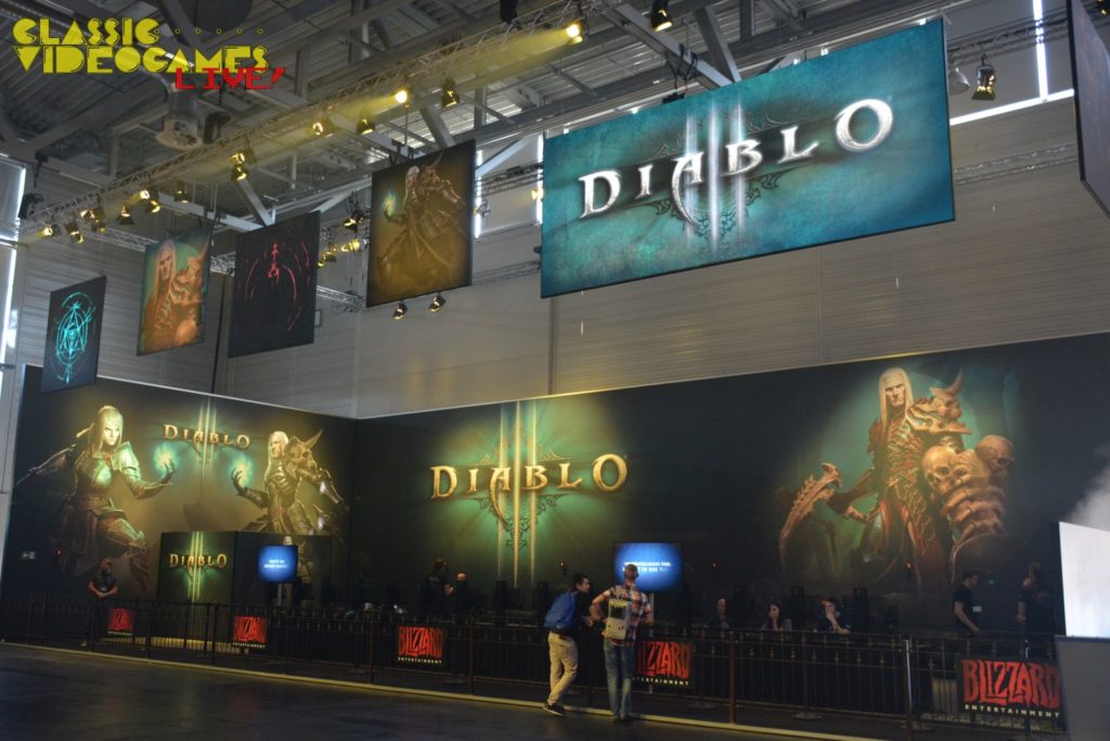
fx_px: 1064
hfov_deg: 55.1
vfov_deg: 38.4
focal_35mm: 34
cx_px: 555
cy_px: 370
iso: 1800
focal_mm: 23
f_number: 3.8
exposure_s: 1/30
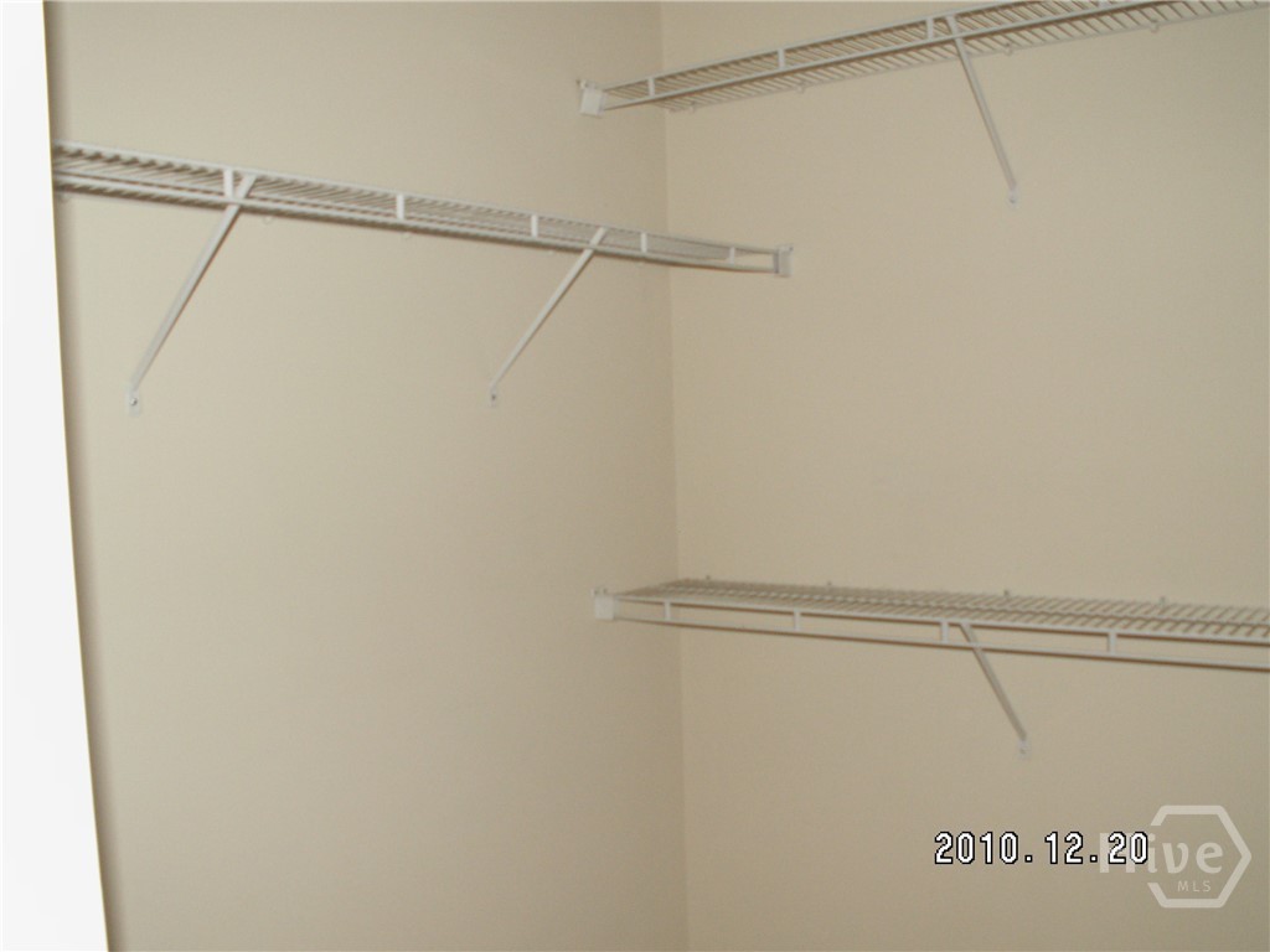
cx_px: 635
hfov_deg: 52.6
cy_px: 476
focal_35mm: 35
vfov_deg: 40.7
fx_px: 1284
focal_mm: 5.86
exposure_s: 1/40
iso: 160
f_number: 2.8
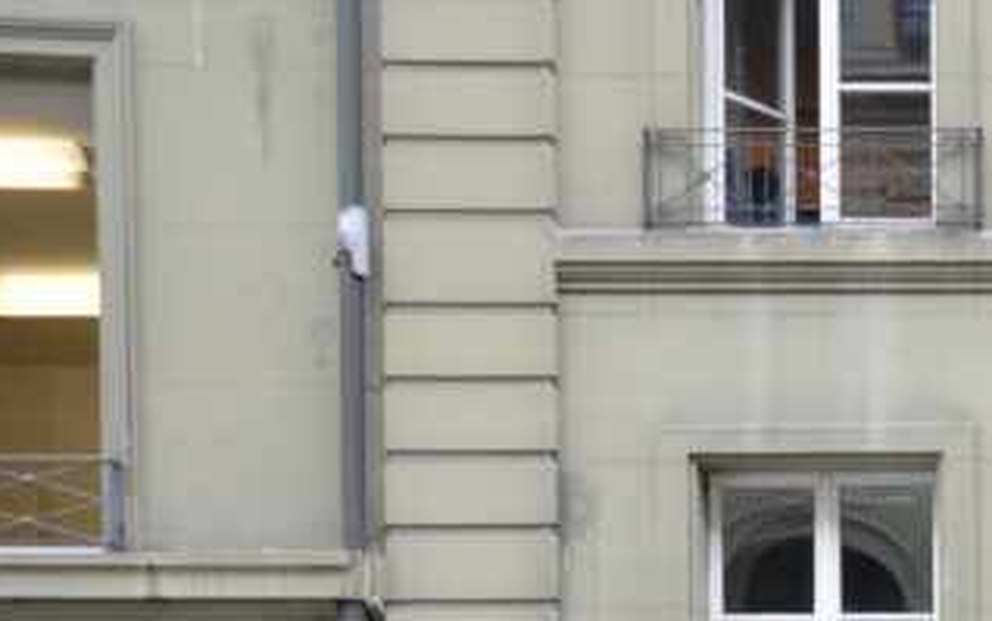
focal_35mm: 108
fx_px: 2921
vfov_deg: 11.4
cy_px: 1055
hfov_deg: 17.4
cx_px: 1485
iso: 250
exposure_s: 1/125
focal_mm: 22
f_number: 5.6
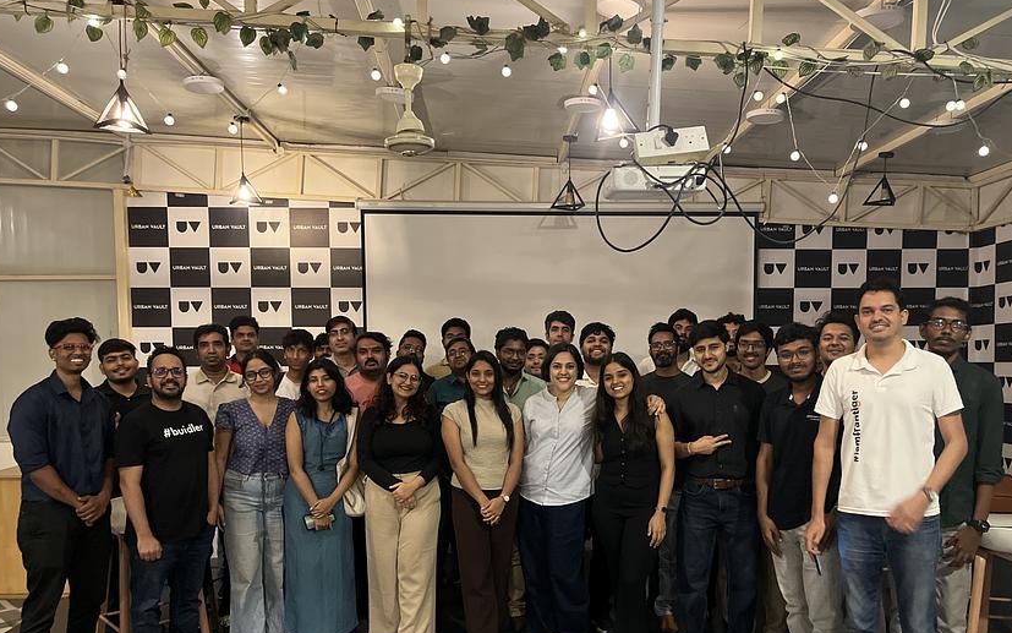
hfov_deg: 62.9
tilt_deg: -3.0
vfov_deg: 41.5
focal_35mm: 30
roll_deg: +1.3
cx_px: 534
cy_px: 395
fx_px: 827
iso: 640
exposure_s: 1/25
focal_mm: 5.1
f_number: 1.6
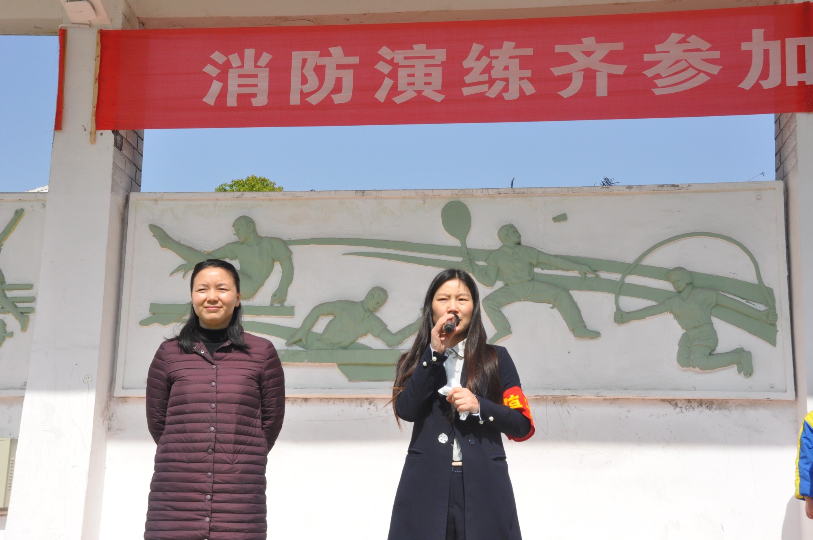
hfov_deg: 38.9
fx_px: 1150
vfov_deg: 26.4
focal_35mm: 51
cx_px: 406
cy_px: 270
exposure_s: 1/640
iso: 640
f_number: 13
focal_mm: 34
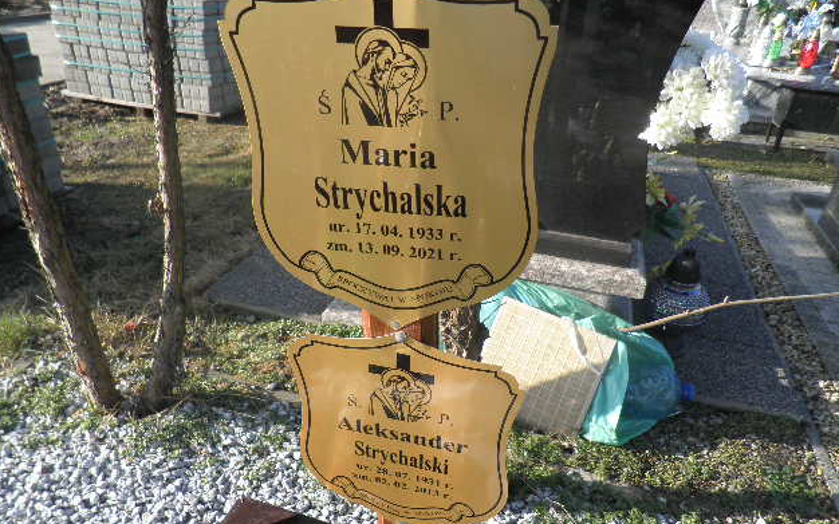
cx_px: 421
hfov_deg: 70.4
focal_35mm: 26
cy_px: 283
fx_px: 594
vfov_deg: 47.5
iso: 64
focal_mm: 4.3
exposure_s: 1/320
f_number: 3.3
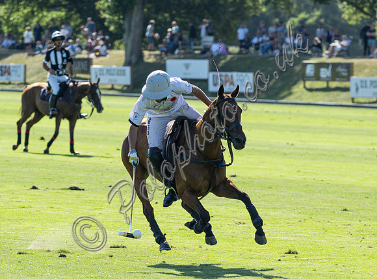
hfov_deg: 4.4
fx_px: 4860
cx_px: 153
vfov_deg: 3.3
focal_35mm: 448
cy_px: 245
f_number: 5
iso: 200
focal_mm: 200
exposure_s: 1/1000
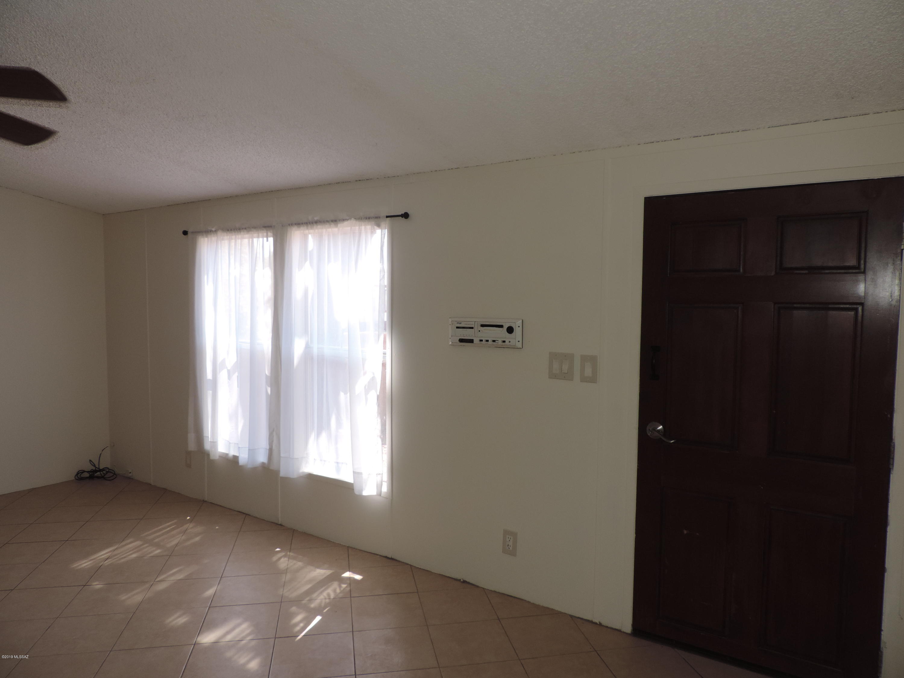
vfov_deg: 56.8
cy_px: 339
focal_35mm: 24
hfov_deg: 71.6
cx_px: 452
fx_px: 627
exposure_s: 1/160
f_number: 3
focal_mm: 4.3
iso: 80
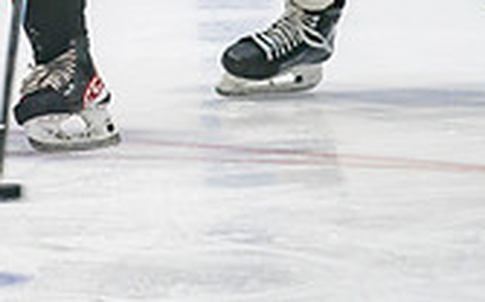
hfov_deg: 2.6
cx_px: 65
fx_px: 10854
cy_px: -231
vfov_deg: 1.6
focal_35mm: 822
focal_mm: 200
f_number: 2.8
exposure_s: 1/640
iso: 800
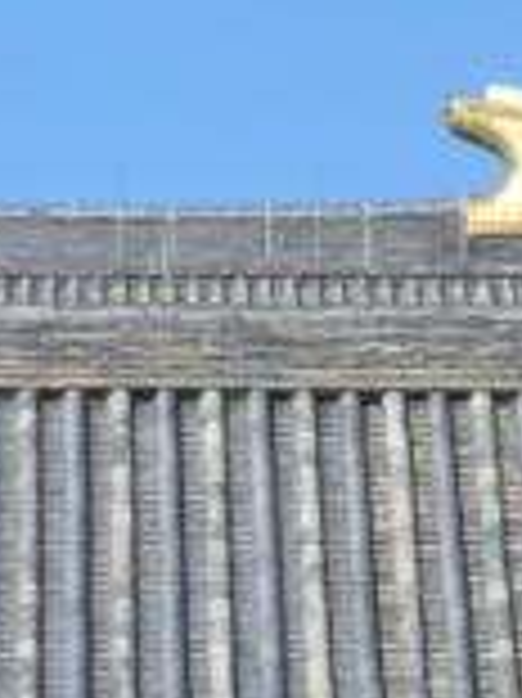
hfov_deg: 3.0
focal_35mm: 487
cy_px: -169
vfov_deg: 4.1
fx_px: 9805
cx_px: 50
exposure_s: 1/640
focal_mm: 24.4
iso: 160
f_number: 5.4
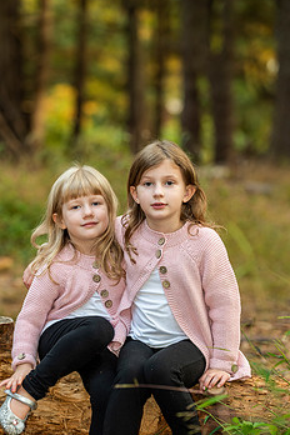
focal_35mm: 168
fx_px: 2030
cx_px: 128
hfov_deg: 8.2
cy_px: 252
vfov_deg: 12.2
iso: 250
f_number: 3.5
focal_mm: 130
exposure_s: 1/60
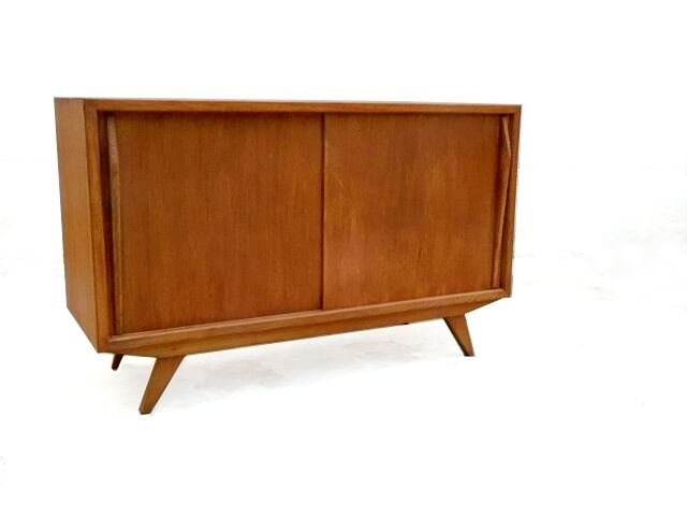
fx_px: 754
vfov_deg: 37.7
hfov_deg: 49.0
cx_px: 344
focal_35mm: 38
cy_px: 258
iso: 1600
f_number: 8
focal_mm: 6.8
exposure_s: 1/400
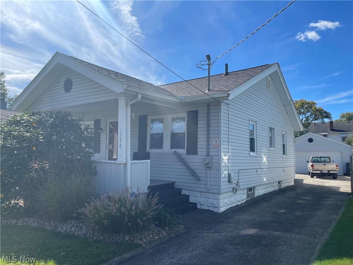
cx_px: 176
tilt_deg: +4.9
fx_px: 255
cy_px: 132
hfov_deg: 69.4
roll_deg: -1.6
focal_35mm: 25
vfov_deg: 54.9
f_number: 1.6
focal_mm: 5.1
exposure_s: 1/3165
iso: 32
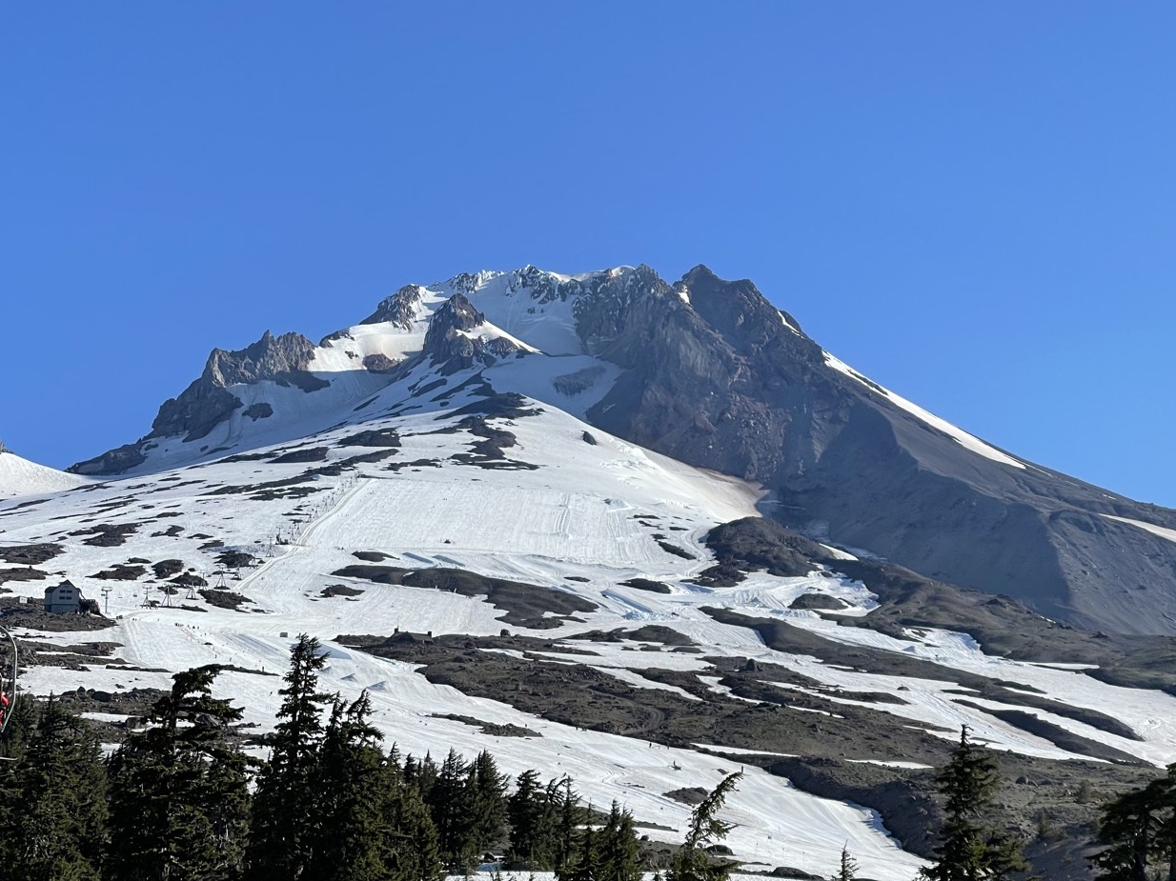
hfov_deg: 23.5
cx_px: 461
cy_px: 491
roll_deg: -0.6
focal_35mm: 83
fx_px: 2819
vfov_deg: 17.8
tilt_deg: +14.6
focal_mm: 7.5
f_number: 2.2
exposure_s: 1/1468
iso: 20
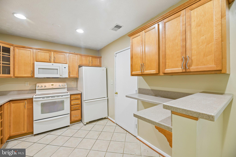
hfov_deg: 104.3
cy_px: 78
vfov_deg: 81.2
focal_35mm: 14
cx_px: 118
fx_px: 92
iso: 400
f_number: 8
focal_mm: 14
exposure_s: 1/10
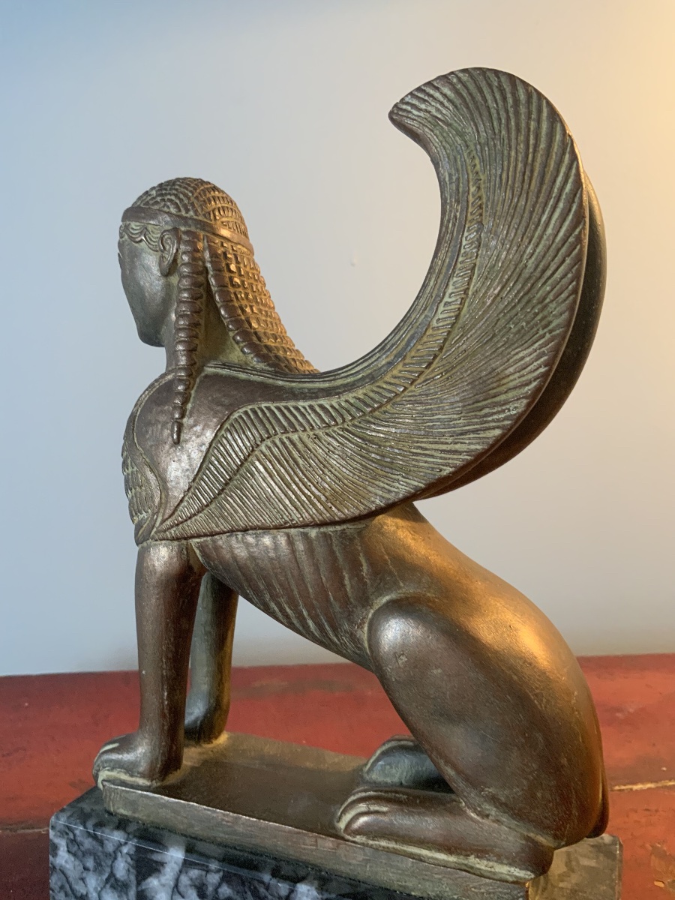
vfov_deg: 61.7
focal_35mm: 29
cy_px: 450
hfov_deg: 48.2
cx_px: 338
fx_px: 754
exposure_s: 1/50
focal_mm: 3
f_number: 1.8
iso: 160
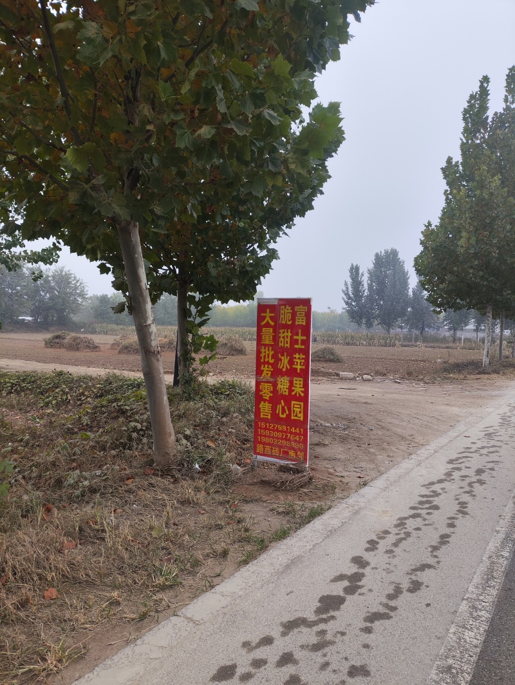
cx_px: 258
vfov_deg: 71.6
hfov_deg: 56.9
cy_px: 342
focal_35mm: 24
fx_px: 476
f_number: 1.8
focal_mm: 4.68
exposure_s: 1/429
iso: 50
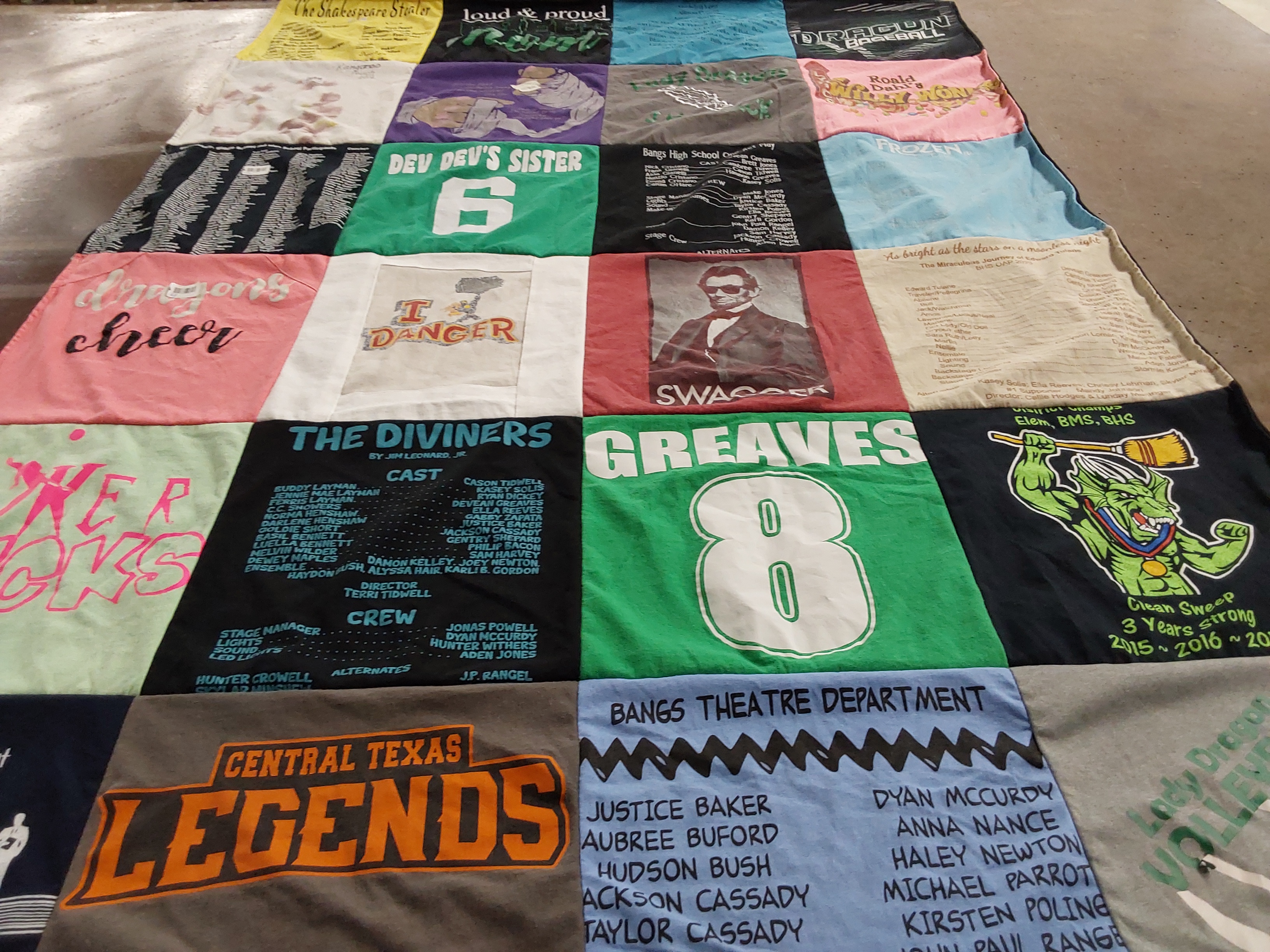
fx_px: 1027
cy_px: 476
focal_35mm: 28
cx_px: 635
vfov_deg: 49.7
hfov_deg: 63.4
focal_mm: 2.91
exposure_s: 1/60
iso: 100
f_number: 1.9
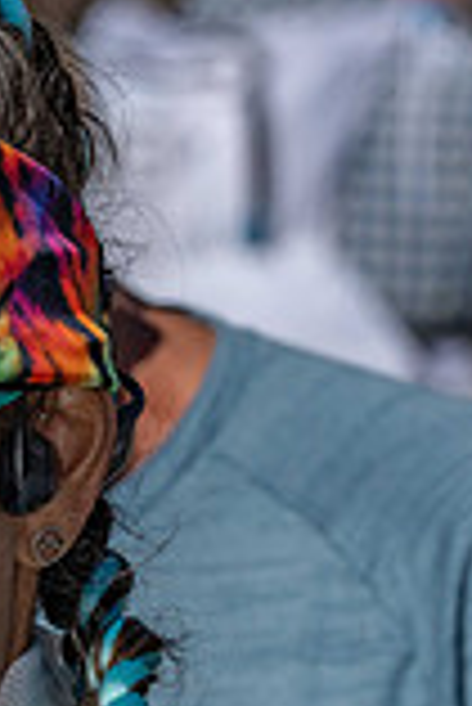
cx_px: -189
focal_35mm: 574
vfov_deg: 3.6
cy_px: 746
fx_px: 11263
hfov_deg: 2.4
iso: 640
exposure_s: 1/3200
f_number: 10
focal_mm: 200
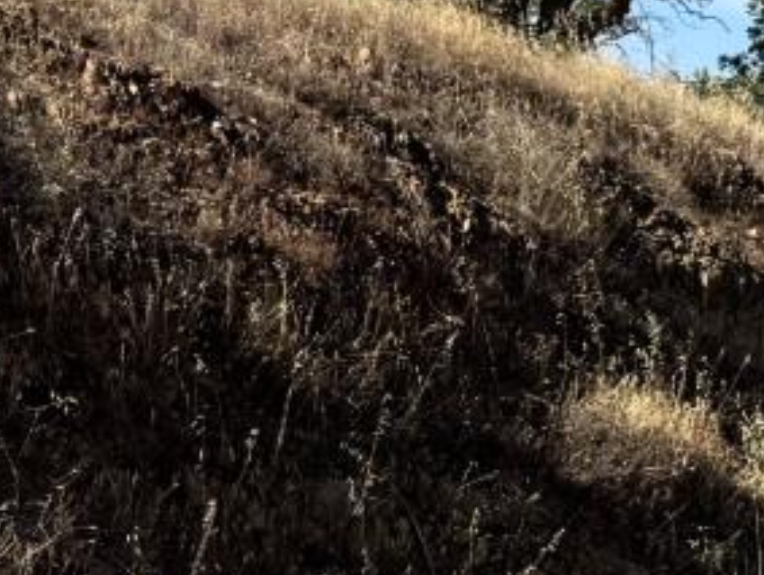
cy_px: 360
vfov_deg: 11.7
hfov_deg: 11.8
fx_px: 2807
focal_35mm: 127
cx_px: 1984
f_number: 1.78
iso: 80
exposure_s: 1/4049
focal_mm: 6.76
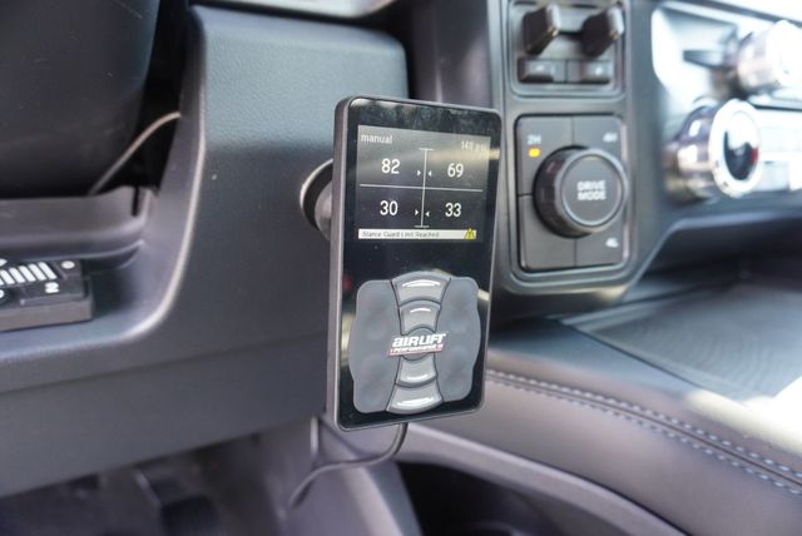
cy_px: 268
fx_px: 535
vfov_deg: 53.2
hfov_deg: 73.7
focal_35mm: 24
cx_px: 401
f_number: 4
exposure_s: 1/60
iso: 1000
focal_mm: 16
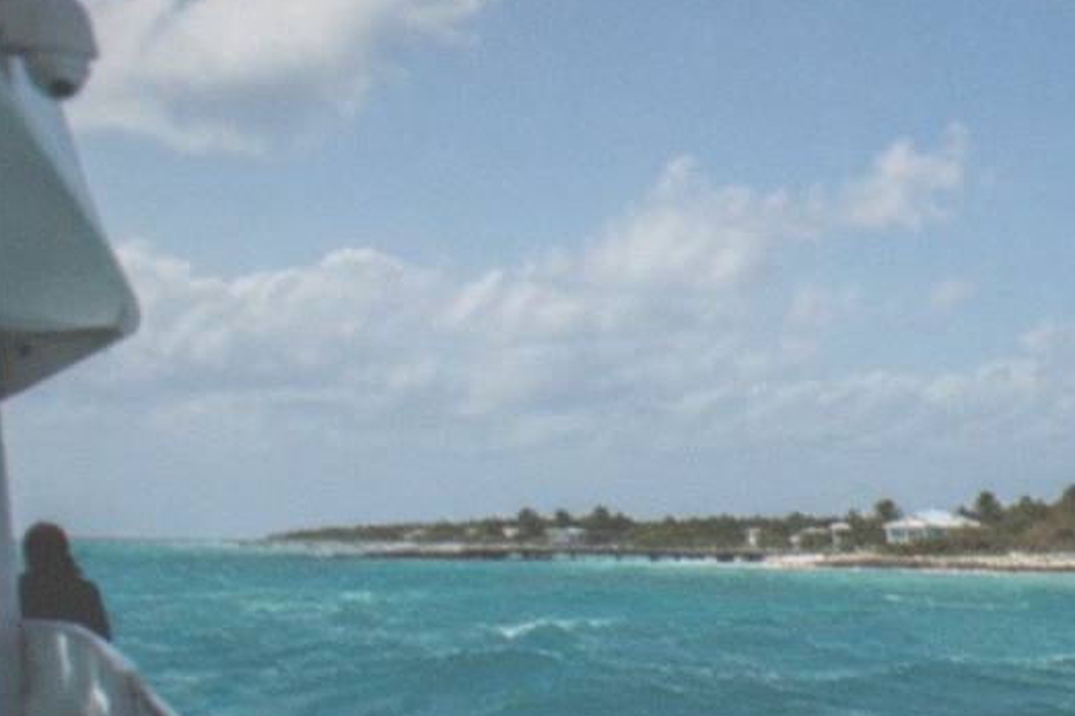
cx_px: 1021
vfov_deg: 20.1
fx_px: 2001
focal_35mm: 67
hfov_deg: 28.6
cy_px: 572
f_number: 4.5
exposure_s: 1/1250
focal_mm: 35
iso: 200
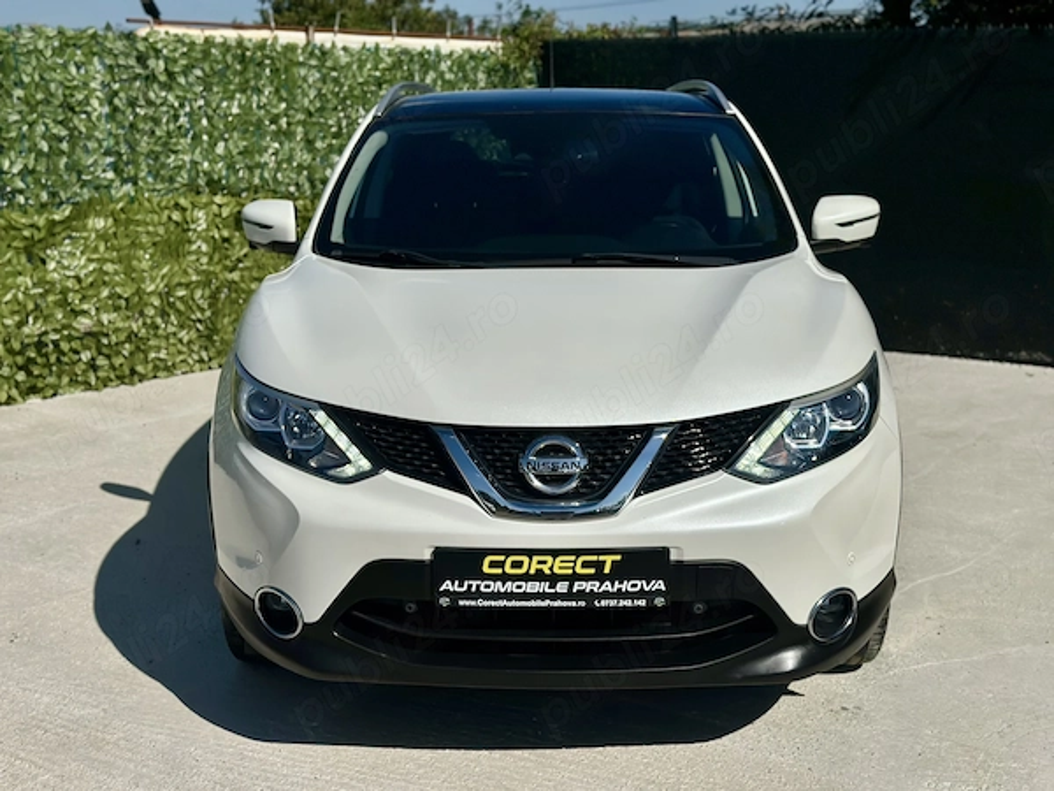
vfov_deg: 30.3
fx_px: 1462
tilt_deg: -11.0
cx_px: 527
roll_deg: +0.2
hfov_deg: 39.7
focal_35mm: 48
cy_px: 396
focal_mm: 6.86
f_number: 1.78
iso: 64
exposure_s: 1/29412
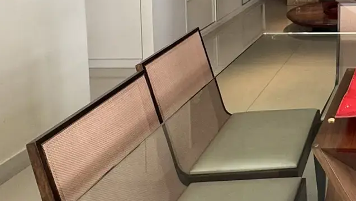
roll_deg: +0.7
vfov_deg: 21.2
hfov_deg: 35.0
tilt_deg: -2.6
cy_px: -86
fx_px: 463
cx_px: 407
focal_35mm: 49
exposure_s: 1/60
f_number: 2.2
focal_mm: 2.22
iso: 160
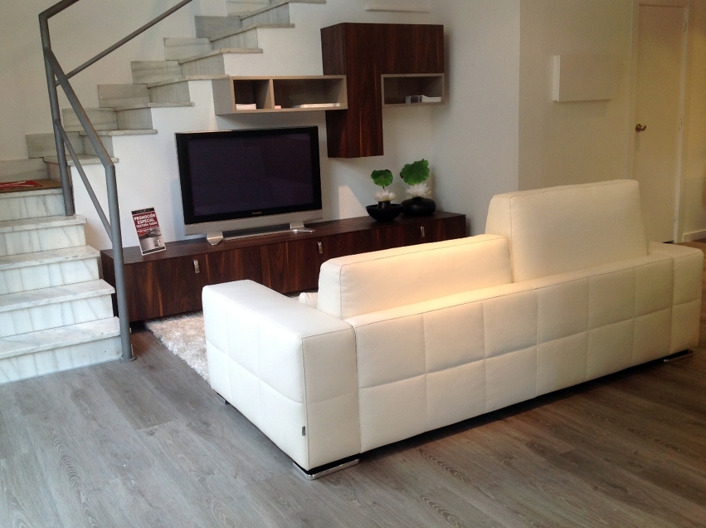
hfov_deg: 50.2
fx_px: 754
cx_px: 350
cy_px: 264
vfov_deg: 38.6
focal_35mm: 37
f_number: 2.4
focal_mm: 4.28
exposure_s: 1/60
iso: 64
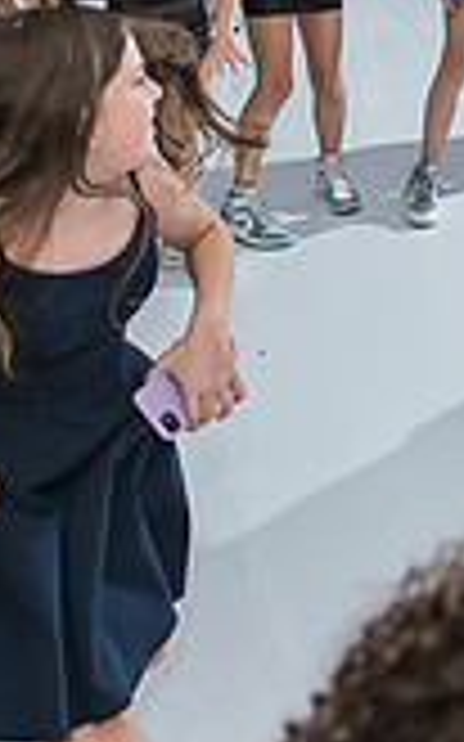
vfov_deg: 23.1
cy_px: -2
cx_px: 676
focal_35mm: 86
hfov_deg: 14.3
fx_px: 1742
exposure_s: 1/100
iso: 1000
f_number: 3.5
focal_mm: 24
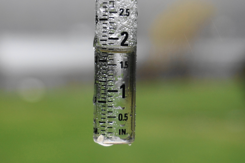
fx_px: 765
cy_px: 82
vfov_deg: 12.2
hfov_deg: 18.2
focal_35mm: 112
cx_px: 122
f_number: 5
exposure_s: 1/125
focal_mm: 75
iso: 320
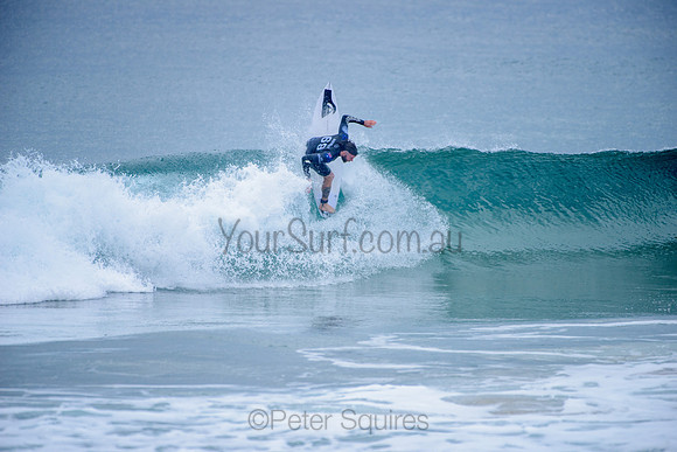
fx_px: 9405
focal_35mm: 500
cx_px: 338
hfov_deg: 4.1
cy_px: 226
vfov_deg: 2.8
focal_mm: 500
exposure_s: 1/2000
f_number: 5.6
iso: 320
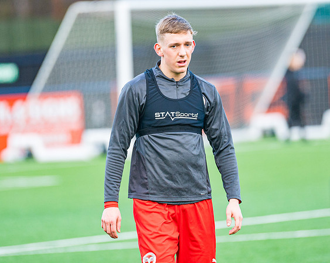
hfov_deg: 4.8
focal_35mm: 405
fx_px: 3958
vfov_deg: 3.8
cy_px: 132
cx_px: 168
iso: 1000
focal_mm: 240
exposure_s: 1/1250
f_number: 2.8
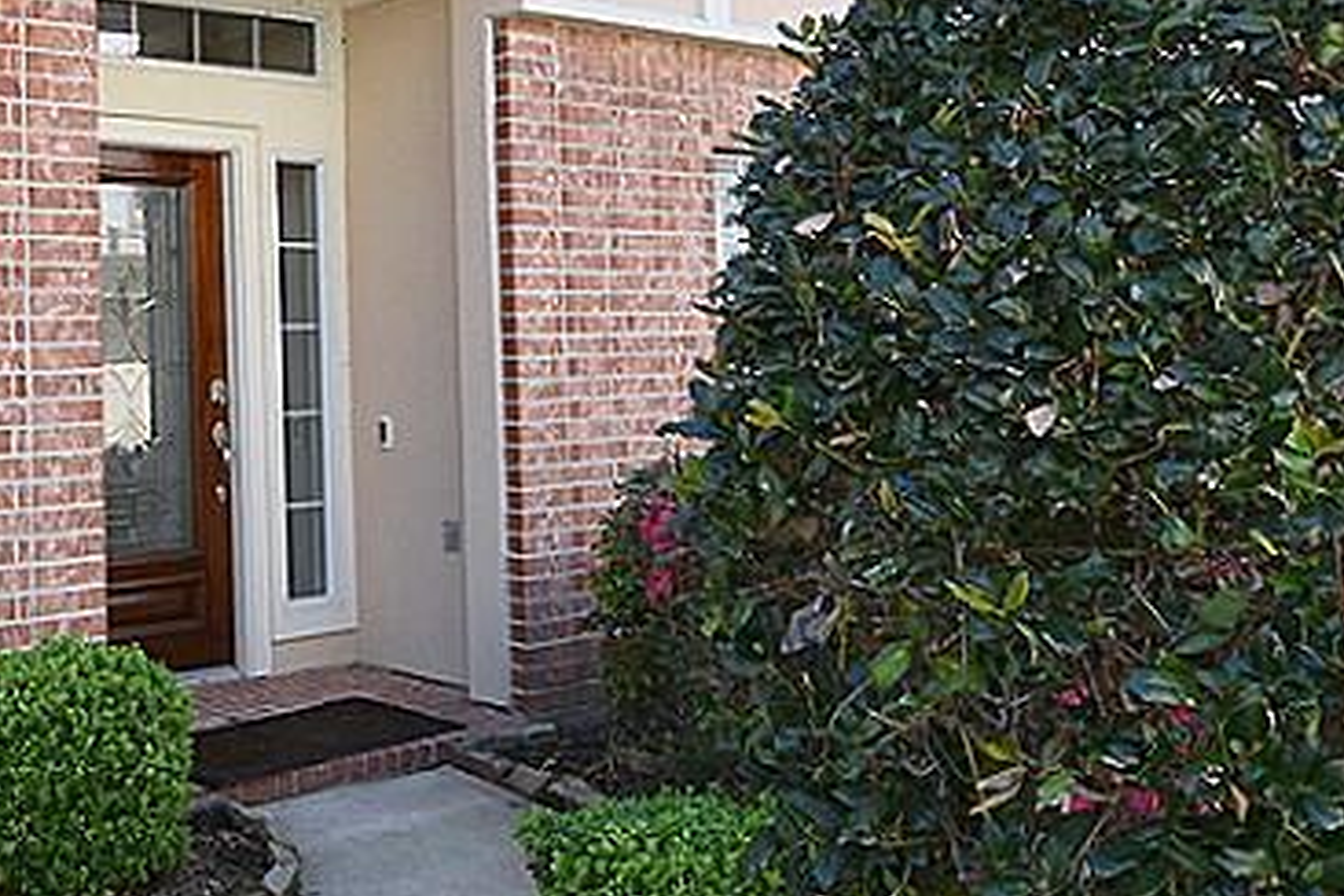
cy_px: 303
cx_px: 147
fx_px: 1568
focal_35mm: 42
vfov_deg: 31.7
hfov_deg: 42.7
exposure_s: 1/200
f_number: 7.1
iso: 250
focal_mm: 10
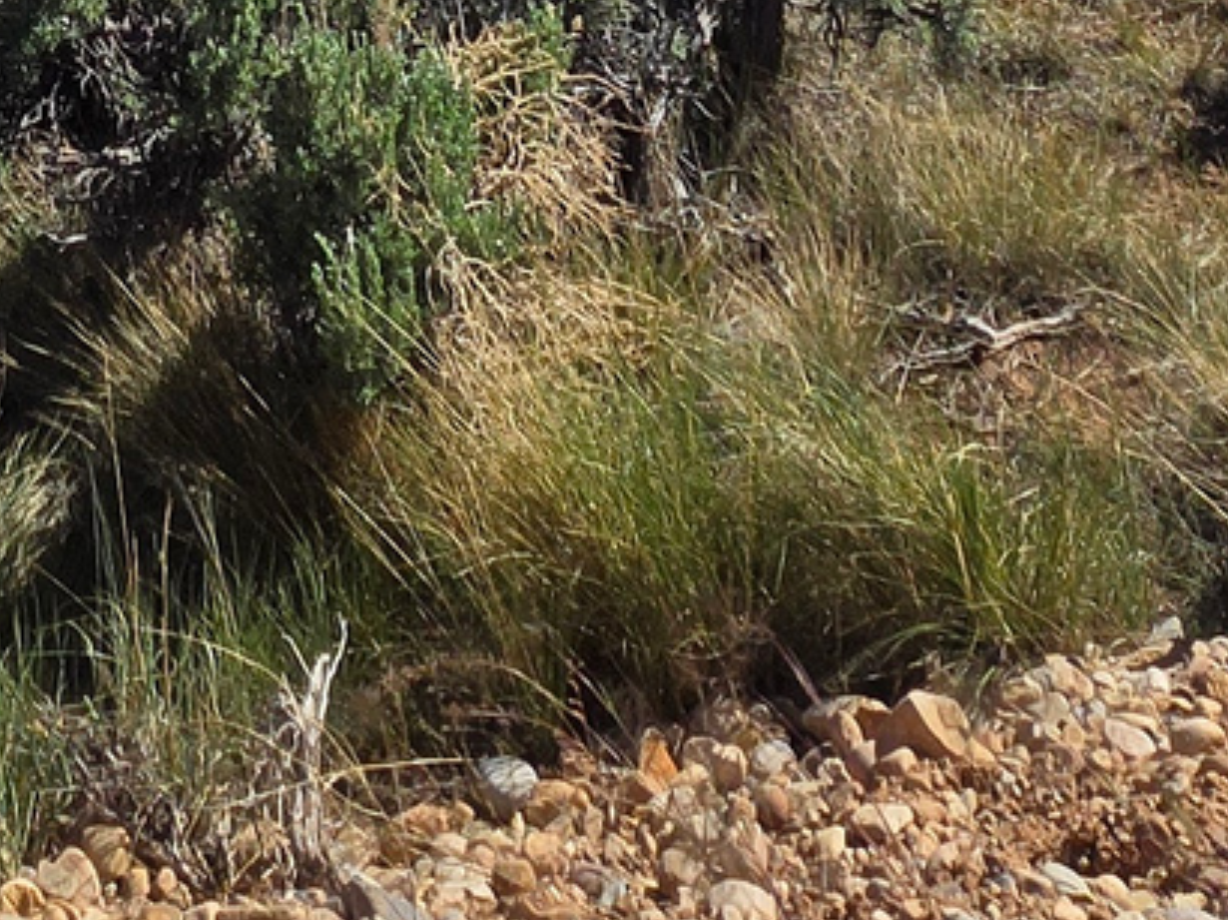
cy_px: -1208
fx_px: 2305
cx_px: 147
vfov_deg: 15.1
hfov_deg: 28.8
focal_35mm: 65
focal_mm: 2.2
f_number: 2.2
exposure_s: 1/4032
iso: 100
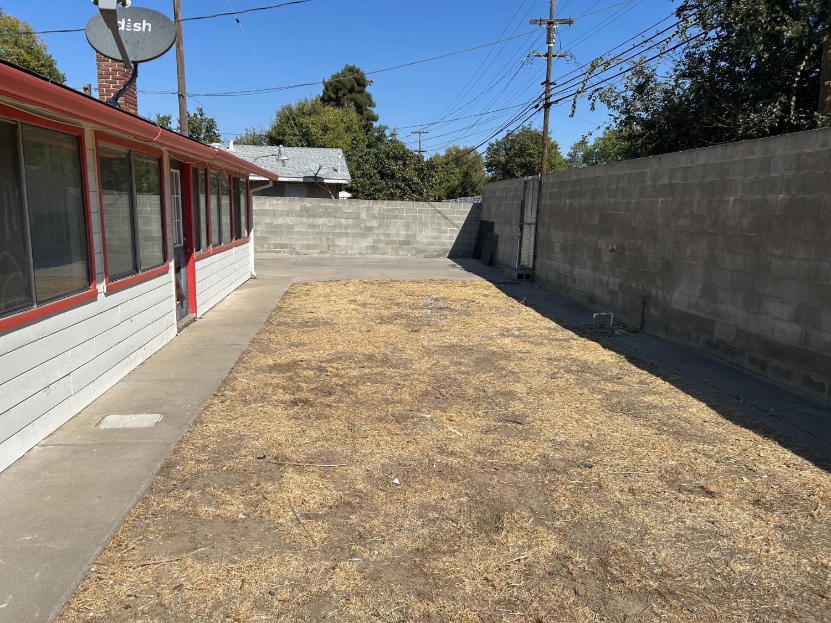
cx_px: 416
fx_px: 624
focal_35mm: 26
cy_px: 312
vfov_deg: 53.1
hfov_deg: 67.3
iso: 50
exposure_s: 1/6211
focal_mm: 5.7
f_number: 1.5
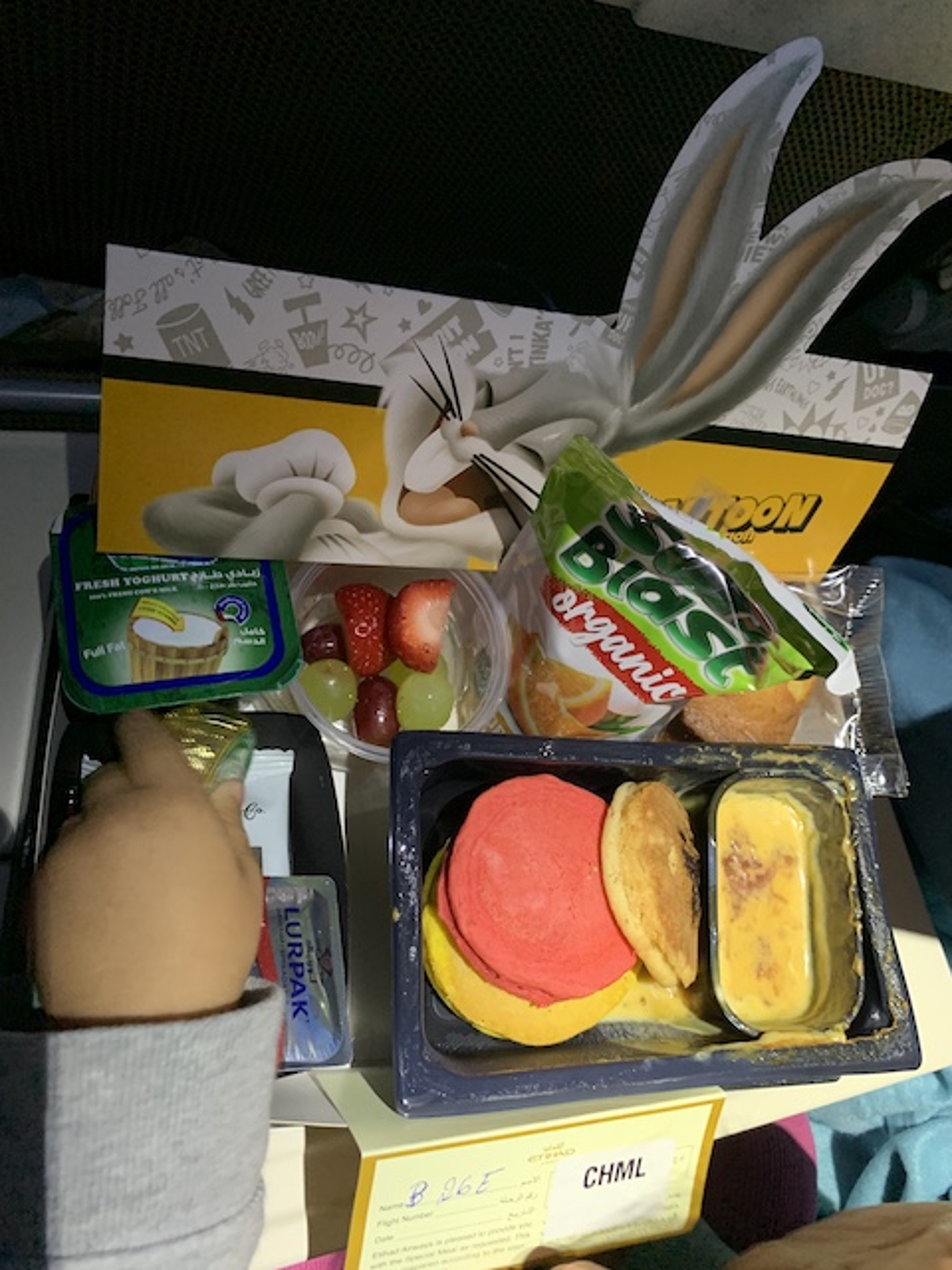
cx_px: 476
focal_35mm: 26
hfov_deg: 53.1
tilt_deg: -55.8
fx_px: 953
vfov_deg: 67.3
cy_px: 635
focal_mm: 4.25
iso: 400
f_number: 1.8
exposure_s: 1/31
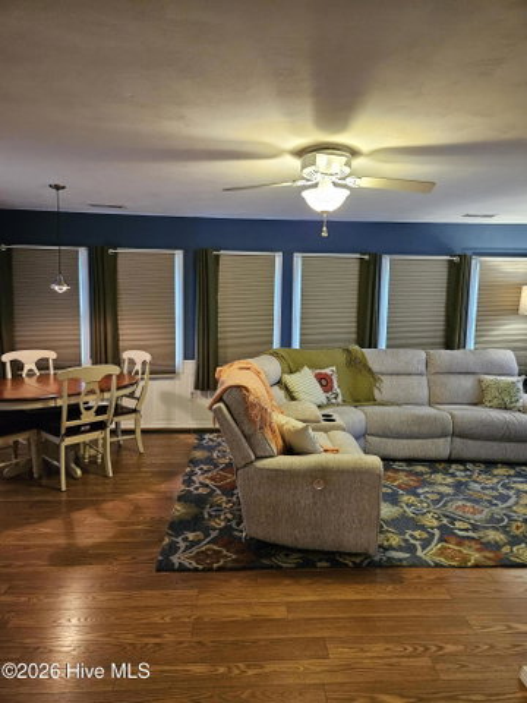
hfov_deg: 58.9
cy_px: 352
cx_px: 264
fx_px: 467
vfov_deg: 73.9
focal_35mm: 23
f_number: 1.8
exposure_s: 1/120
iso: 1000
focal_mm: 5.4
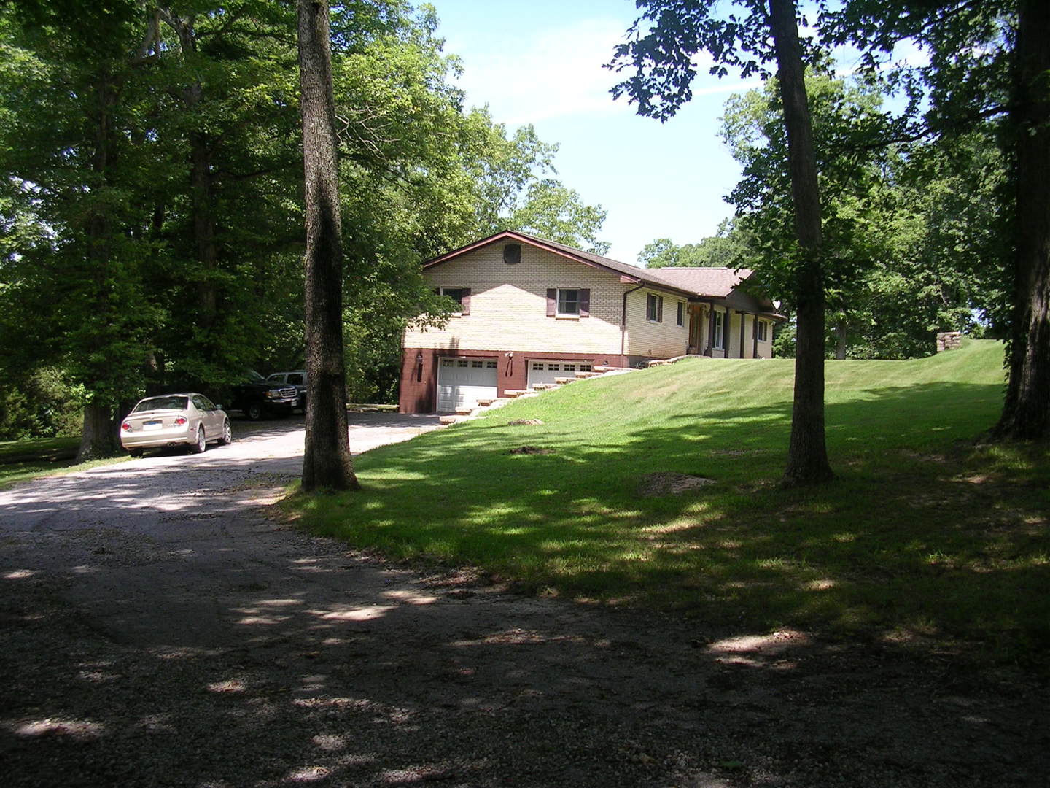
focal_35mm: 38
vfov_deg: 37.7
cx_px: 525
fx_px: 1153
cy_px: 394
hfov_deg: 49.0
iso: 50
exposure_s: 1/380
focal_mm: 5.8
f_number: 2.8
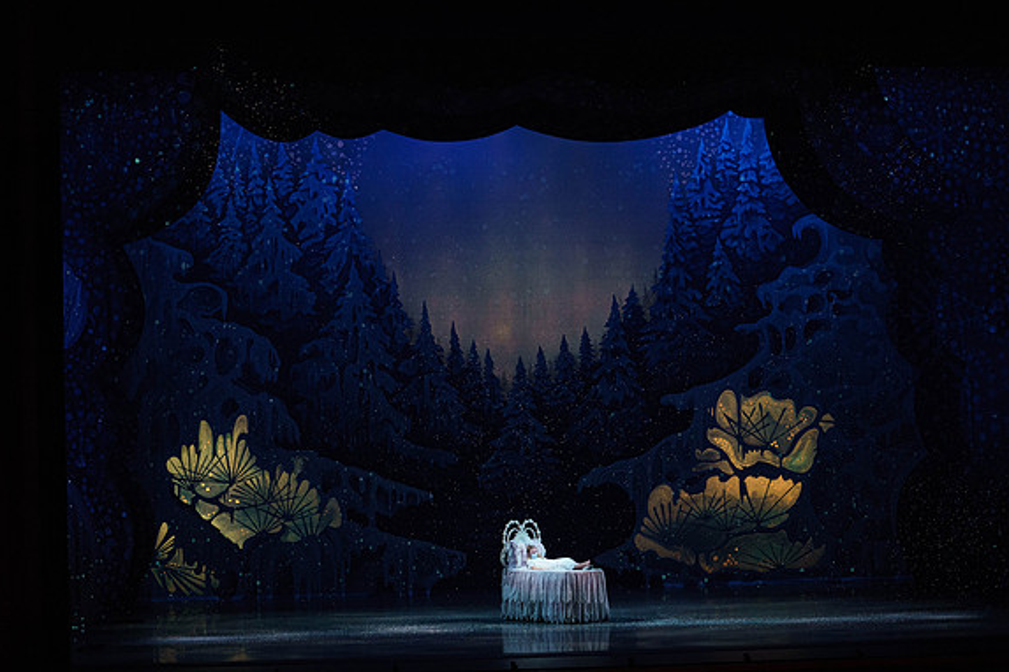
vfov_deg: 16.3
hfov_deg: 24.2
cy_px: 337
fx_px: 2354
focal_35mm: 84
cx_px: 507
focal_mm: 83
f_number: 3.5
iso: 5000
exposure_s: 1/320
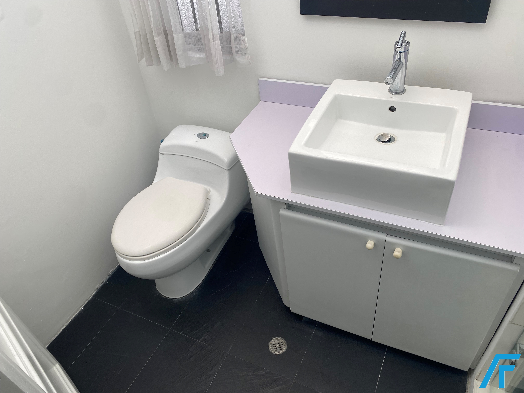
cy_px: 196
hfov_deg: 67.3
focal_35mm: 26
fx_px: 394
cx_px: 262
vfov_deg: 53.1
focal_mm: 4.25
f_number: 1.8
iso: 32
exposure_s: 1/121
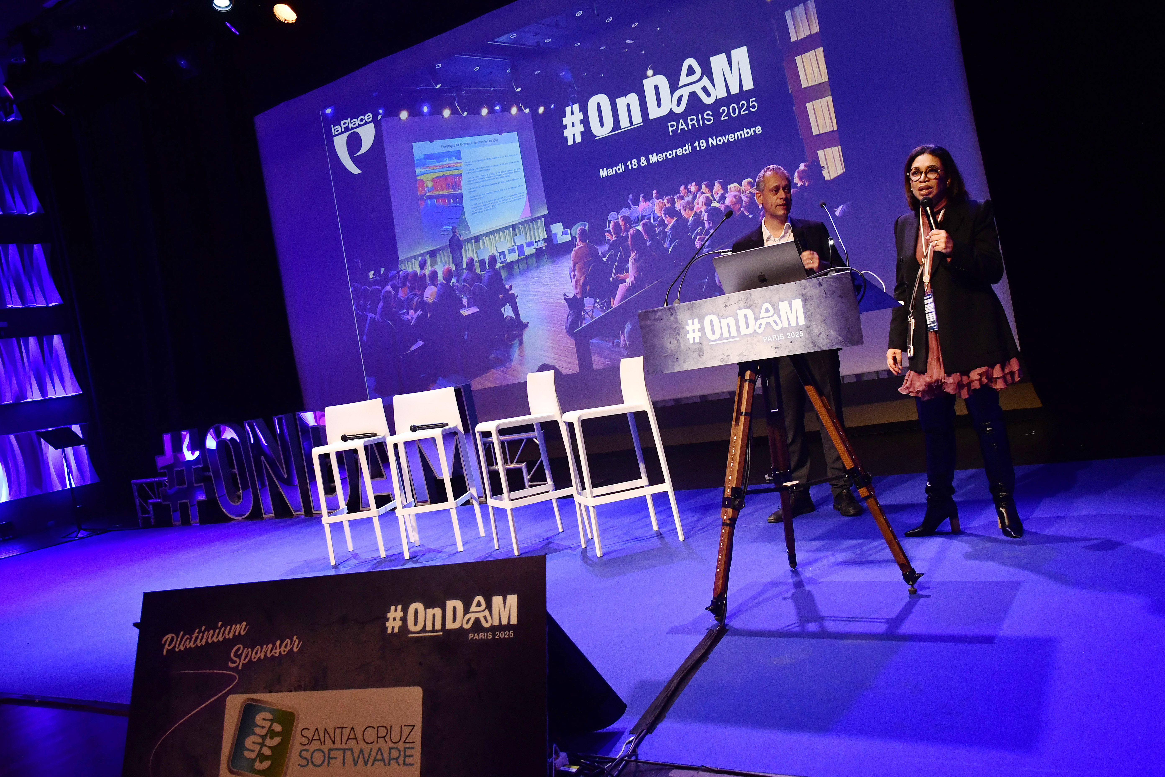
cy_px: 388
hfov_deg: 61.9
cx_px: 582
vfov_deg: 43.6
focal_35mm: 30
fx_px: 971
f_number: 5.6
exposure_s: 1/125
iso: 1600
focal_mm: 20
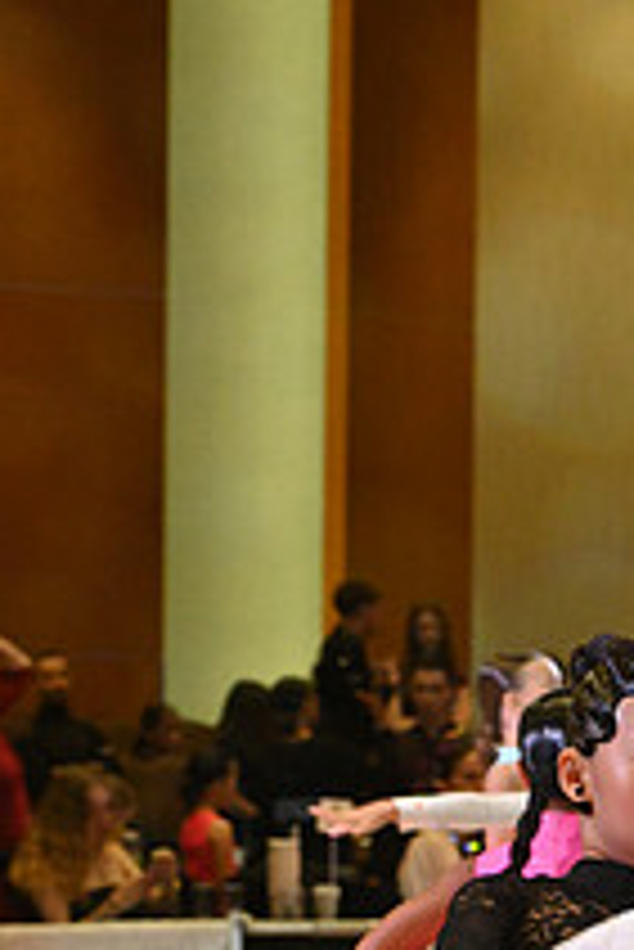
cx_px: 794
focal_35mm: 214
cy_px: 1220
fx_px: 5643
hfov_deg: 6.4
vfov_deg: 9.4
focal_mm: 78
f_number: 7.1
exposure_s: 1/400
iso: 4000
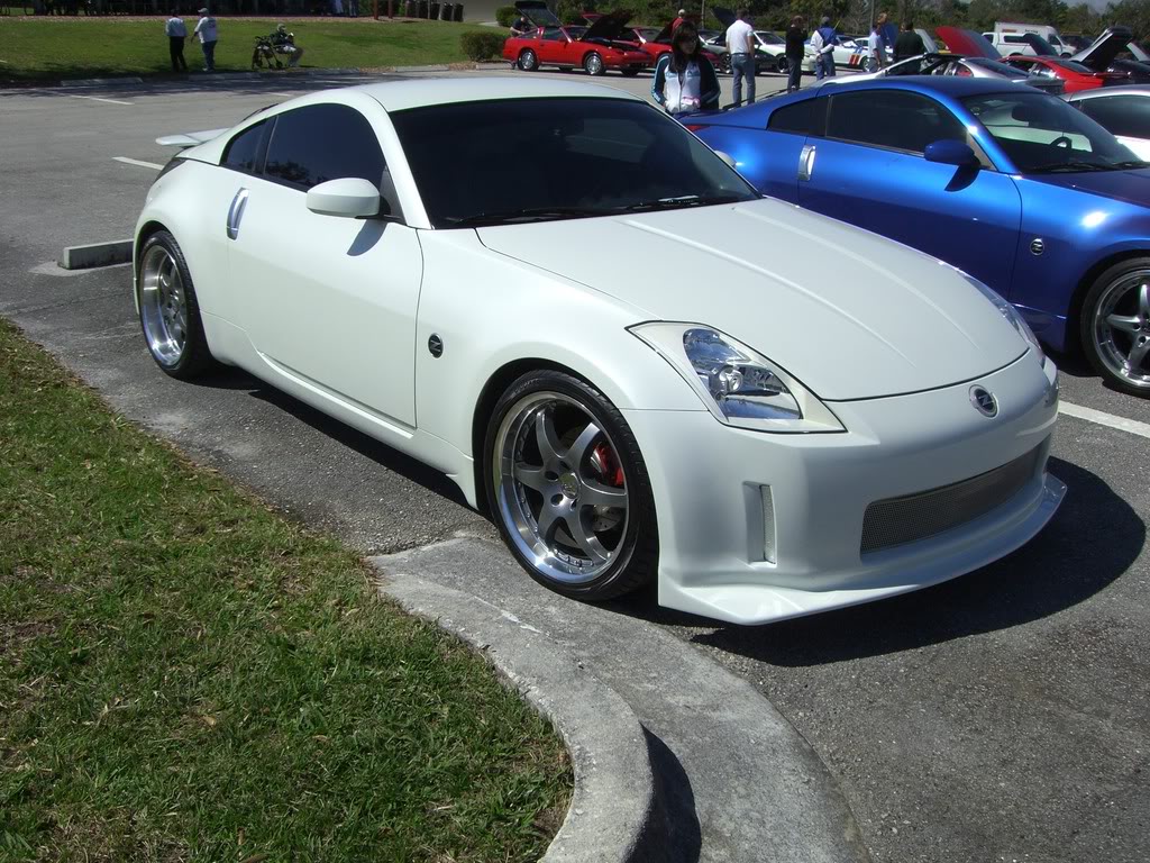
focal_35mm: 38
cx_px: 575
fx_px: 1262
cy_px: 432
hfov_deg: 49.0
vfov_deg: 37.7
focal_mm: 6.2
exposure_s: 1/1600
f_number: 4.3
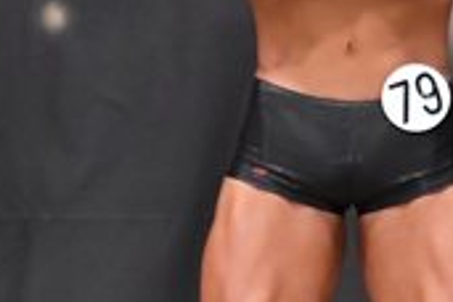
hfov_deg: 2.1
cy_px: 167
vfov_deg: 1.4
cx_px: -454
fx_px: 12368
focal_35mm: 983
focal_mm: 145
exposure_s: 1/400
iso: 6400
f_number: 5.6
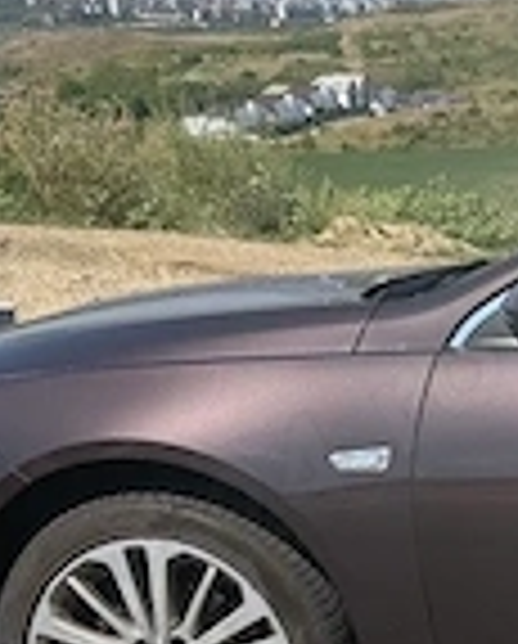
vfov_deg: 19.2
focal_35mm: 98
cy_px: 567
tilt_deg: -16.8
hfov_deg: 13.2
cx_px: 1090
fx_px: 1872
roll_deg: -2.1
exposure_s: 1/4167
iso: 80
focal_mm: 6.76
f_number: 1.78
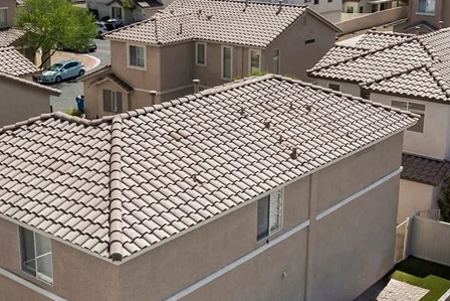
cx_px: 190
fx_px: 713
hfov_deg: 35.0
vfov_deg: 23.8
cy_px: 129
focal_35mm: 57
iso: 110
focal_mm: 12.29
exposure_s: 1/240
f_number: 2.8
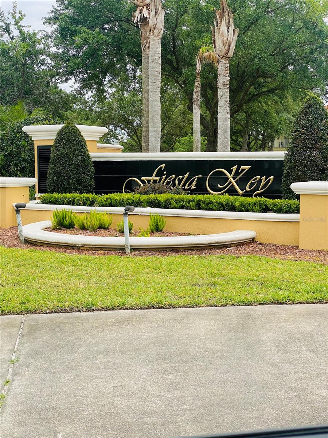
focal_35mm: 52
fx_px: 657
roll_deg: -1.3
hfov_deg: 28.0
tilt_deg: -4.3
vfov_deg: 36.8
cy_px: 219
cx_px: 164
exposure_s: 1/1170
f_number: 2
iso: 20
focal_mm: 6
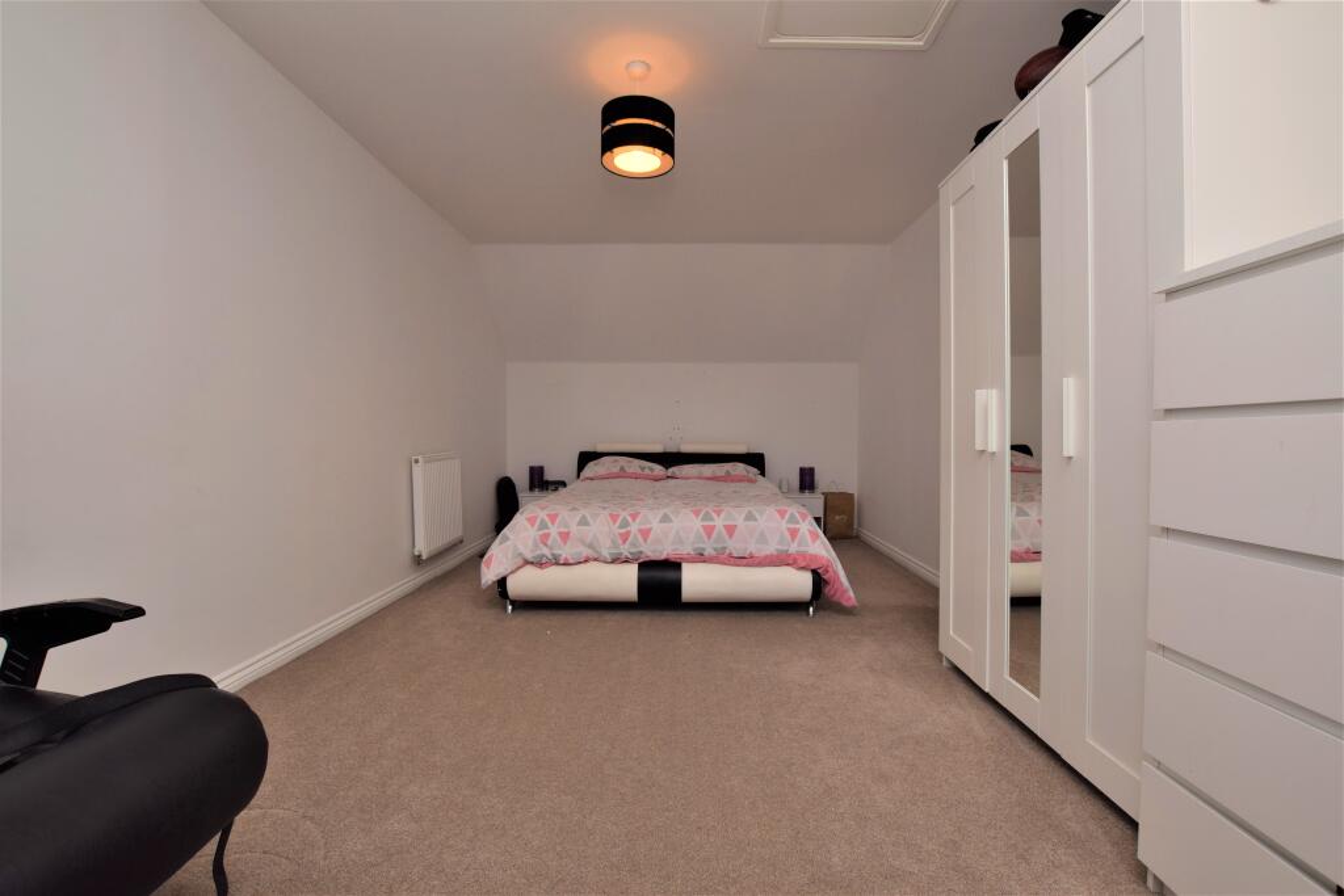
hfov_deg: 100.4
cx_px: 672
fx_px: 560
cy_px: 448
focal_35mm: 15
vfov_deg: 77.3
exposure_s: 1/200
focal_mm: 10
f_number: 8
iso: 400
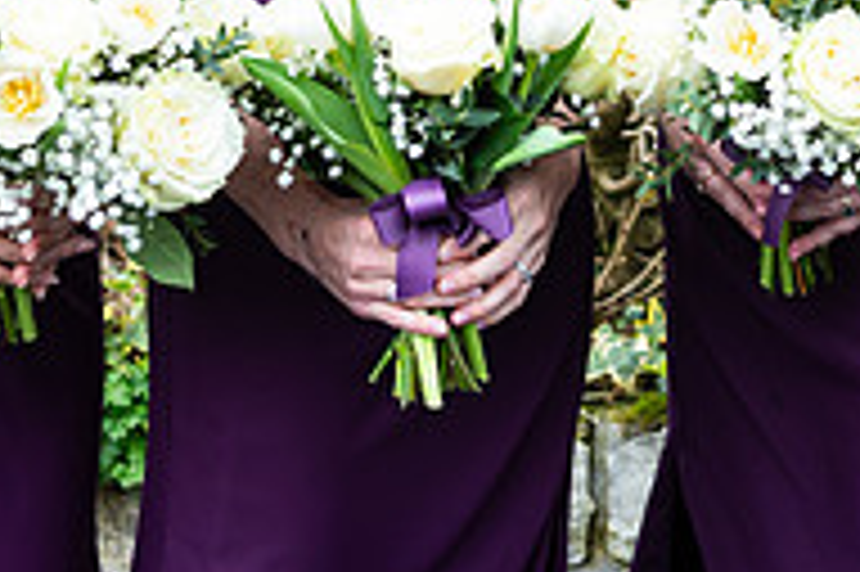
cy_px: -277
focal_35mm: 146
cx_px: 684
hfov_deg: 14.0
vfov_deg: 9.1
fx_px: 3485
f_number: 5
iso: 160
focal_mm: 48
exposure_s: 1/160
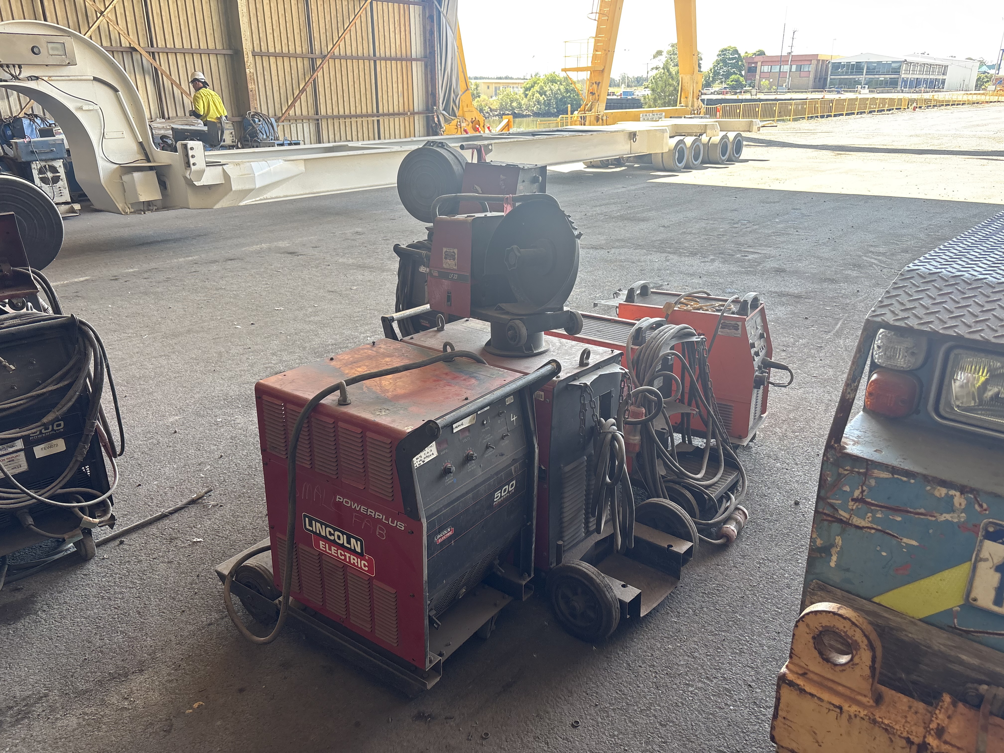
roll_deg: +0.4
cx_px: 502
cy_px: 376
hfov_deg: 67.3
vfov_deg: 53.1
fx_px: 754
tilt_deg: -20.6
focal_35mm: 26
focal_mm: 5.96
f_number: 1.6
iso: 64
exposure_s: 1/122
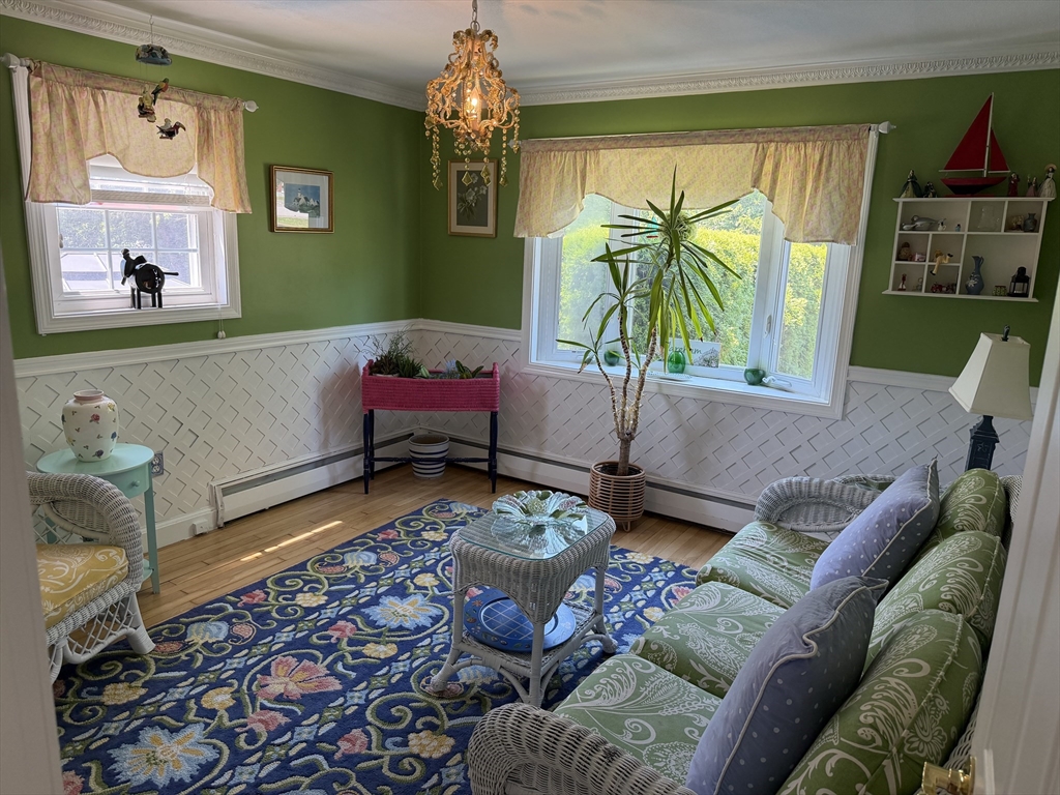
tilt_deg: -12.1
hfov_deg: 71.6
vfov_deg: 56.8
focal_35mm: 24
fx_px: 735
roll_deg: -2.3
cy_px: 398
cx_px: 530
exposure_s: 1/120
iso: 160
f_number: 1.78
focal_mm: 6.76
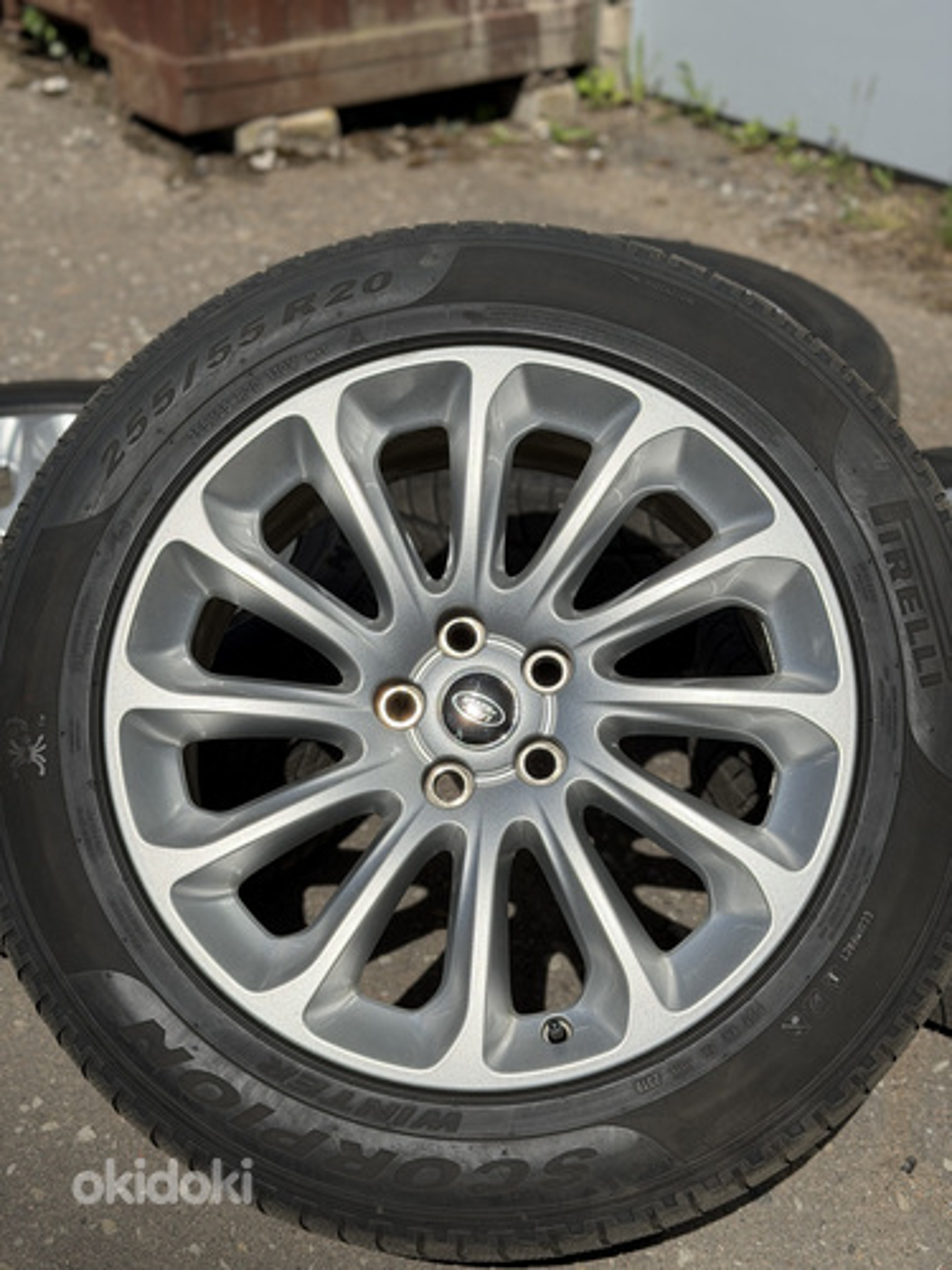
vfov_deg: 39.7
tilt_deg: -31.5
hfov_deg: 30.3
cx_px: 476
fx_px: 1760
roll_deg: +0.4
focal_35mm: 48
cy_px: 635
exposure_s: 1/16129
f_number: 1.78
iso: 80
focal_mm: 6.76
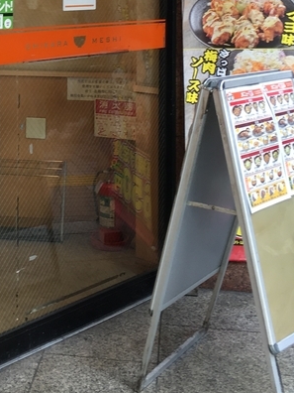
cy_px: -17
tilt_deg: +1.8
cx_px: 23
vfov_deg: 24.6
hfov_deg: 19.2
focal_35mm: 75
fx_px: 849
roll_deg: -1.8
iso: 32
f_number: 2.2
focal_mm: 4.15
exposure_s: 1/60
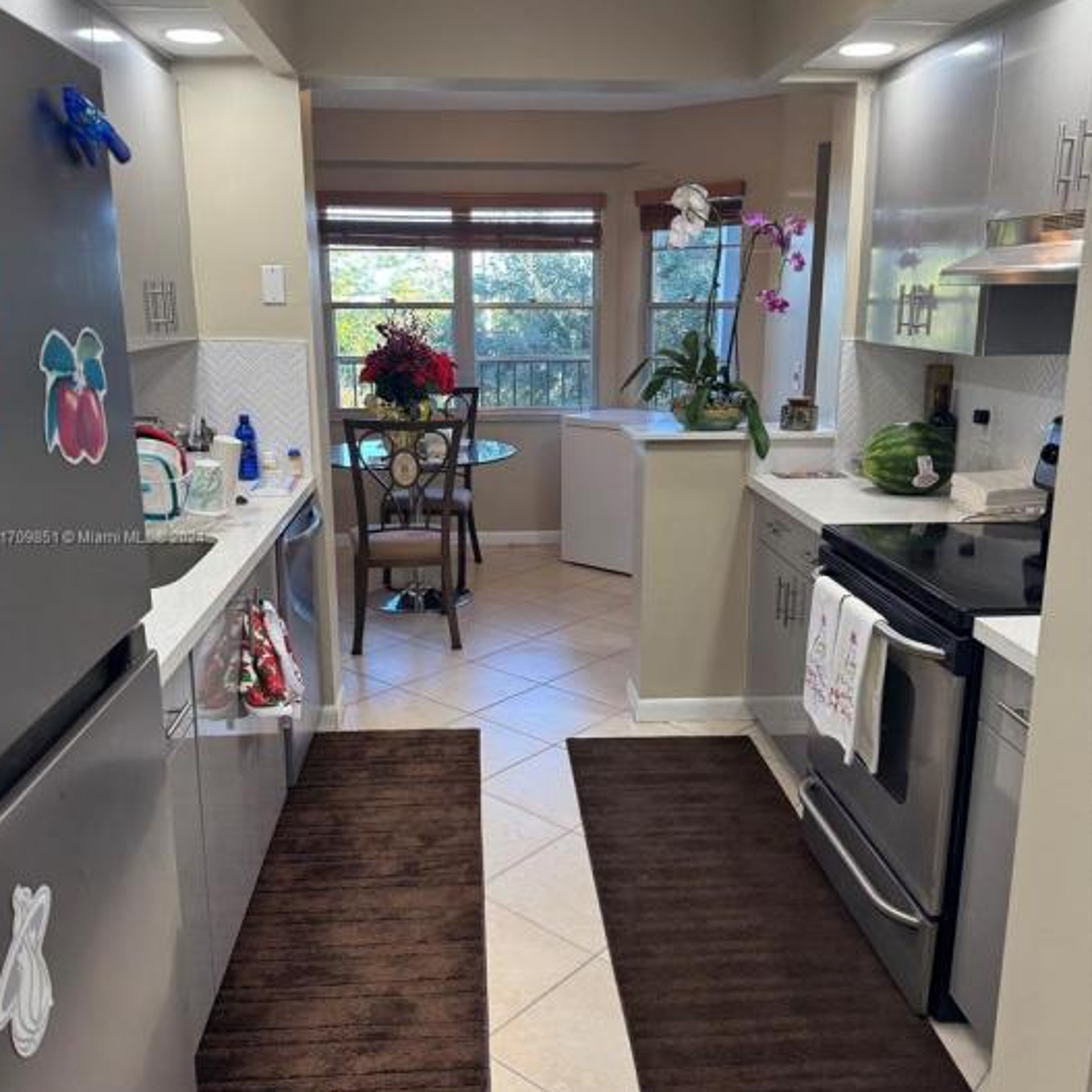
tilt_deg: -14.1
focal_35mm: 29
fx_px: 1035
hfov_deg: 55.6
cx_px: 537
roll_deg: +1.1
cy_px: 539
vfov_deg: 55.6
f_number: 1.78
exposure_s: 1/120
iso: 125
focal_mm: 6.76
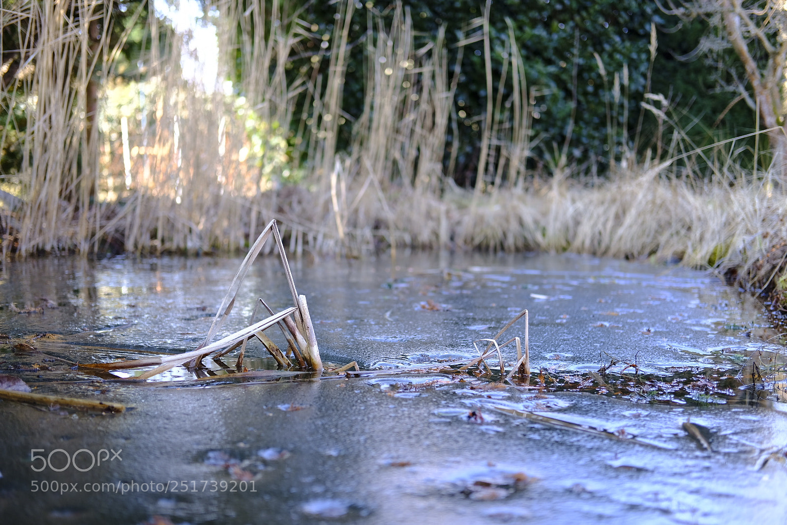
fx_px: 1159
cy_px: 262
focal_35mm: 53
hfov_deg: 37.5
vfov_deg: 25.5
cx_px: 394
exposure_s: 1/320
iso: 200
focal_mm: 35
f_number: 2
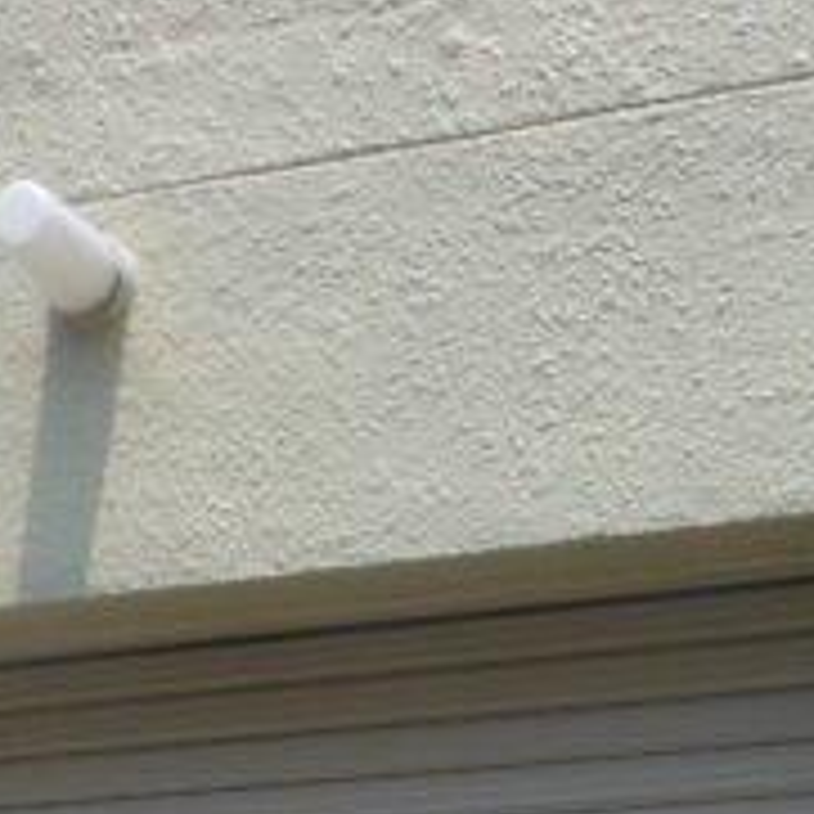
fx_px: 2341
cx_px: 247
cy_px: 1187
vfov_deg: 17.8
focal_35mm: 88
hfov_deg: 19.6
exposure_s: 1/1250
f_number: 3.2
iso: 80
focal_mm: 4.5
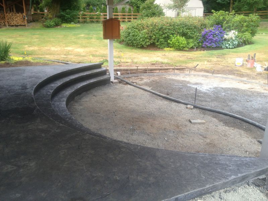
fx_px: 271
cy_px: 100
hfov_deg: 52.6
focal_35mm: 35
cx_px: 134
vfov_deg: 40.7
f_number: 2.4
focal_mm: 4.28
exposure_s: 1/120
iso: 64
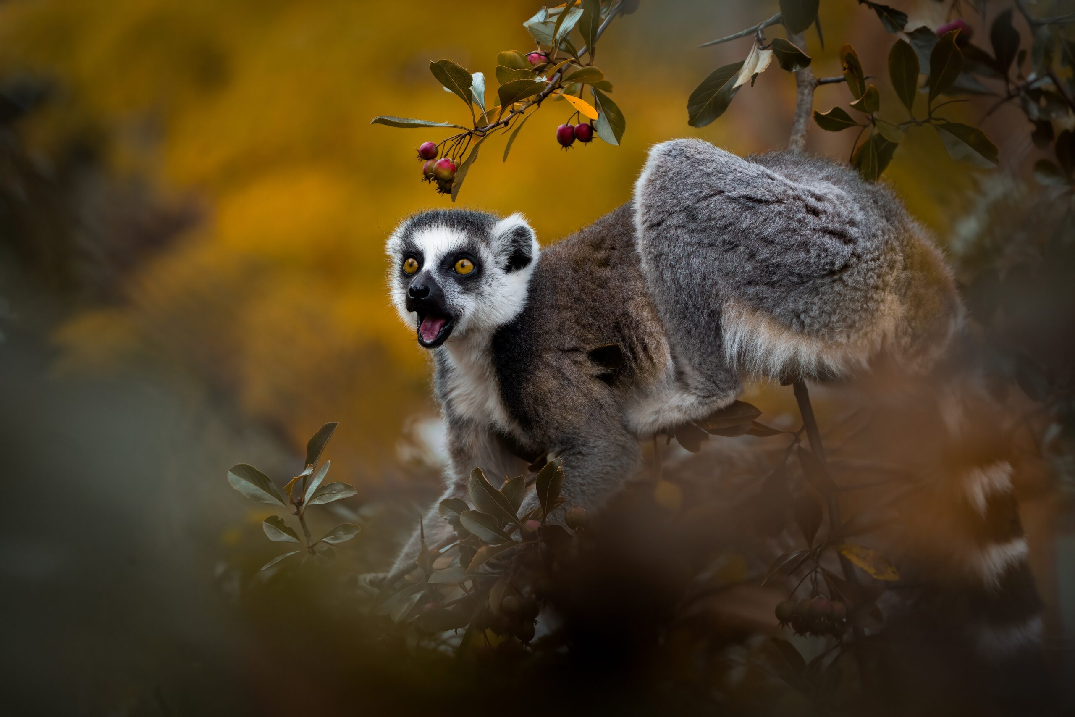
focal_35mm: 200
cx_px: 538
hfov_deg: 10.3
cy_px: 358
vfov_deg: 6.9
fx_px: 5972
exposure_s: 1/640
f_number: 5.6
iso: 500
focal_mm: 200
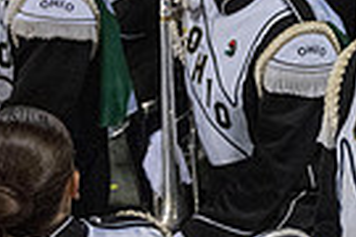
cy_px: 28
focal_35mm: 103
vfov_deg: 13.2
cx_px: 709
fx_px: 1018
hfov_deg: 15.7
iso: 3200
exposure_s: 1/500
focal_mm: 24
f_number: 4
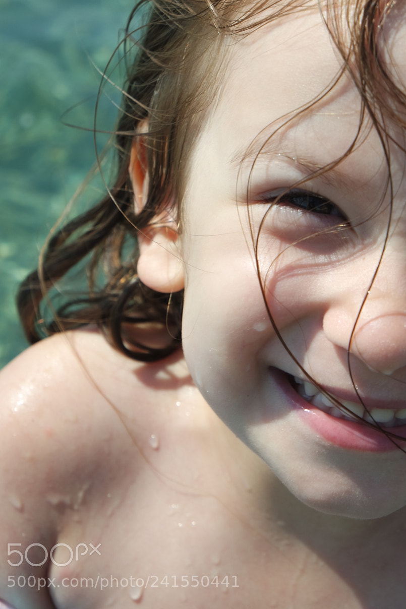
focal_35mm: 102
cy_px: 218
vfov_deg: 20.0
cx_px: 245
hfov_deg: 13.4
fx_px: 1726
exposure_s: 1/320
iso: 100
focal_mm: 50
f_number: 7.1
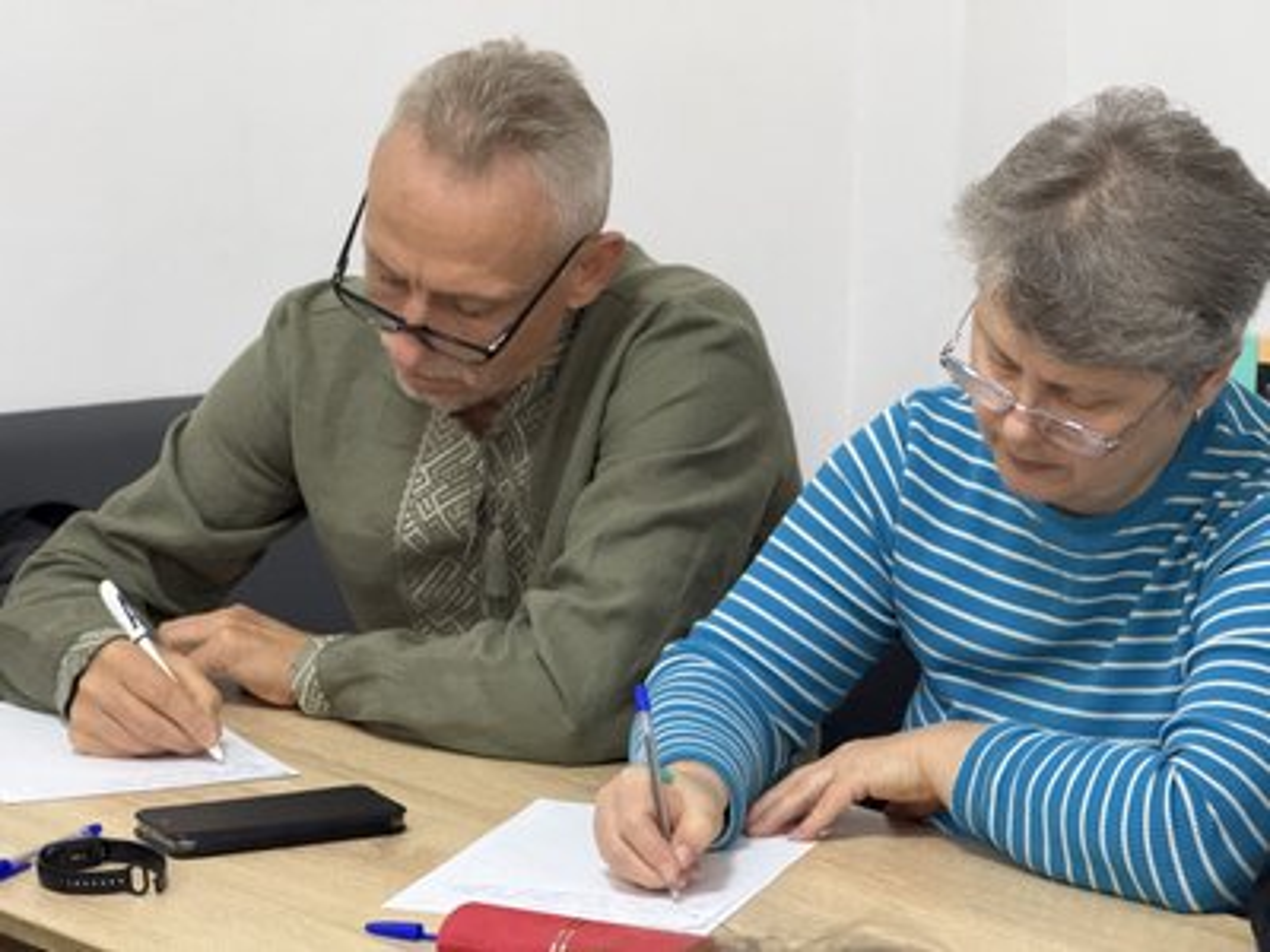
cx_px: 635
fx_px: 4403
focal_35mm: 120
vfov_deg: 12.3
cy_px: 476
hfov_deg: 16.4
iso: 640
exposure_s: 1/50
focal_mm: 15.66
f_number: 2.8
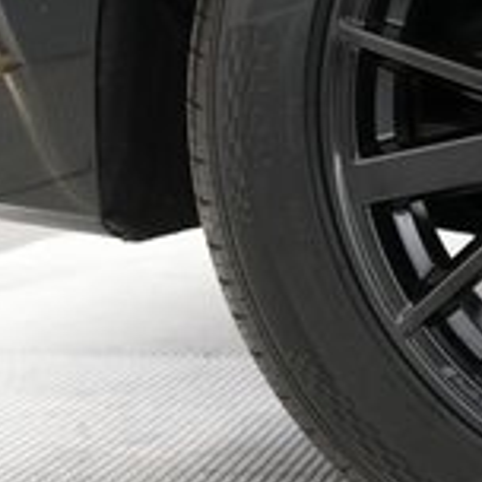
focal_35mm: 100
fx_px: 1575
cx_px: 736
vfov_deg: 17.3
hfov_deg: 15.9
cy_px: 108
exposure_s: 1/80
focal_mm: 28
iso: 2000
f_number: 2.8
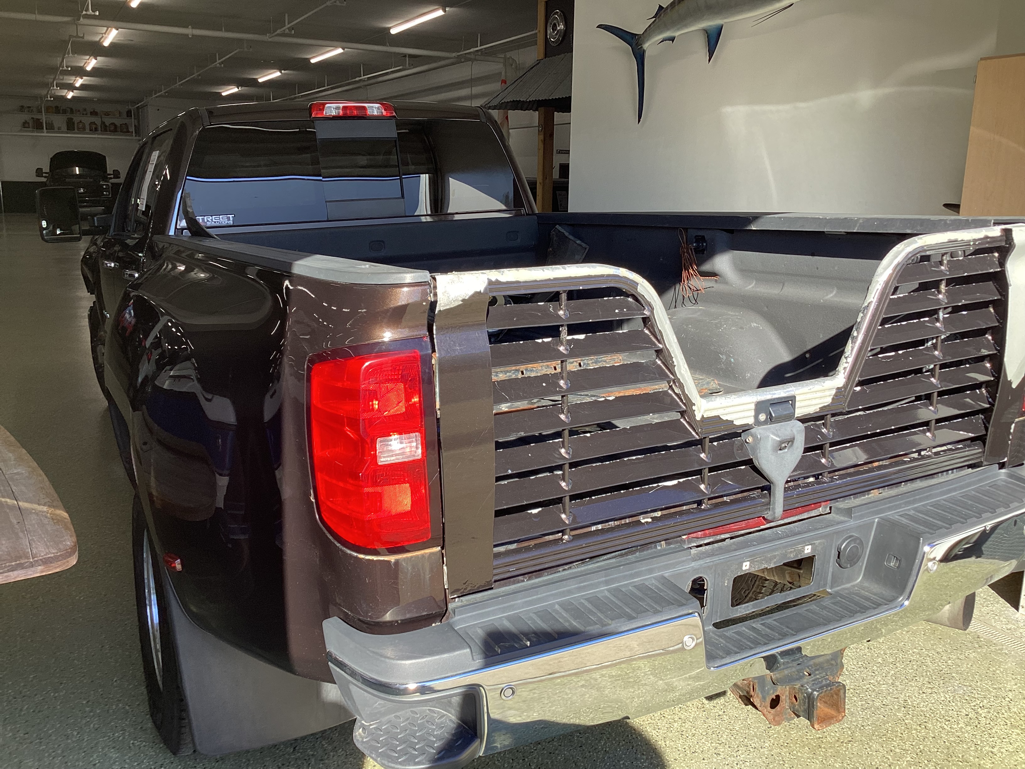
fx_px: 918
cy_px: 384
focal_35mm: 31
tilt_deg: -13.0
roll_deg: -1.7
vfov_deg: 45.4
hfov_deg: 58.4
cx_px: 512
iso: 32
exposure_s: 1/120
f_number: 2.4
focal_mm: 3.3
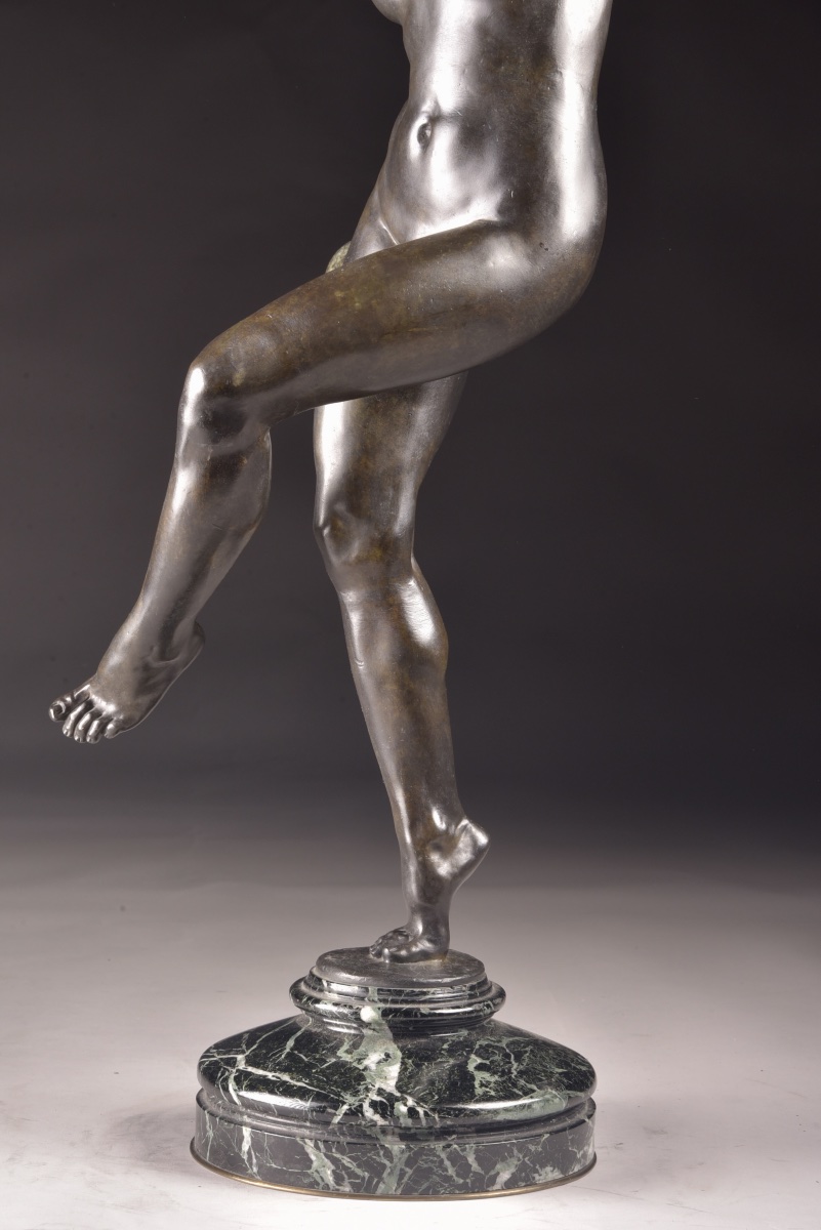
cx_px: 410
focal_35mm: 135
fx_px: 4614
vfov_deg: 15.2
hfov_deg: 10.2
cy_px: 615
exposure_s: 1/125
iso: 400
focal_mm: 135
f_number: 14
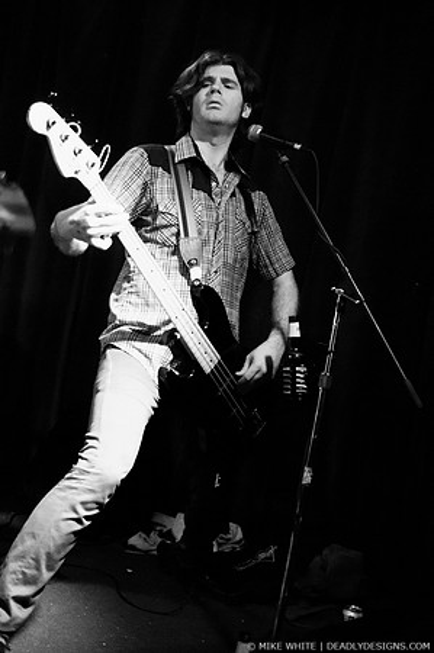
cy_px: 326
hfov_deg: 29.8
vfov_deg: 43.6
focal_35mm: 45
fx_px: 816
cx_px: 217
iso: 1600
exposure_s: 1/60
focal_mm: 30
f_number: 1.4
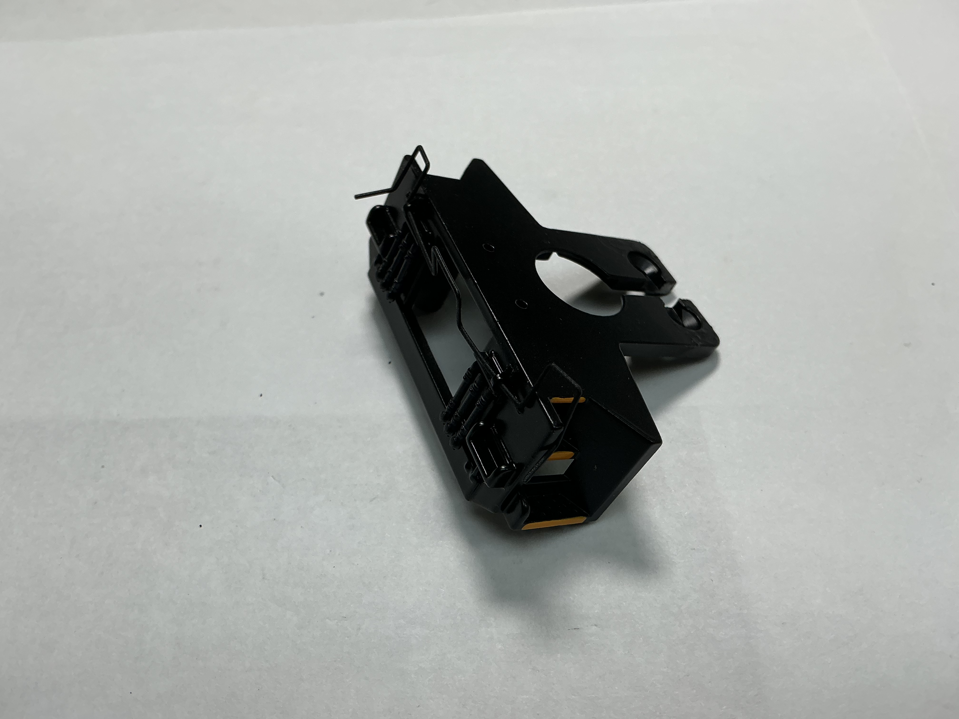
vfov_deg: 48.2
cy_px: 360
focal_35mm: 29
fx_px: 803
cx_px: 480
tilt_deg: -52.9
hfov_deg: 61.7
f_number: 1.8
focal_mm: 3
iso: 20
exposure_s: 1/212
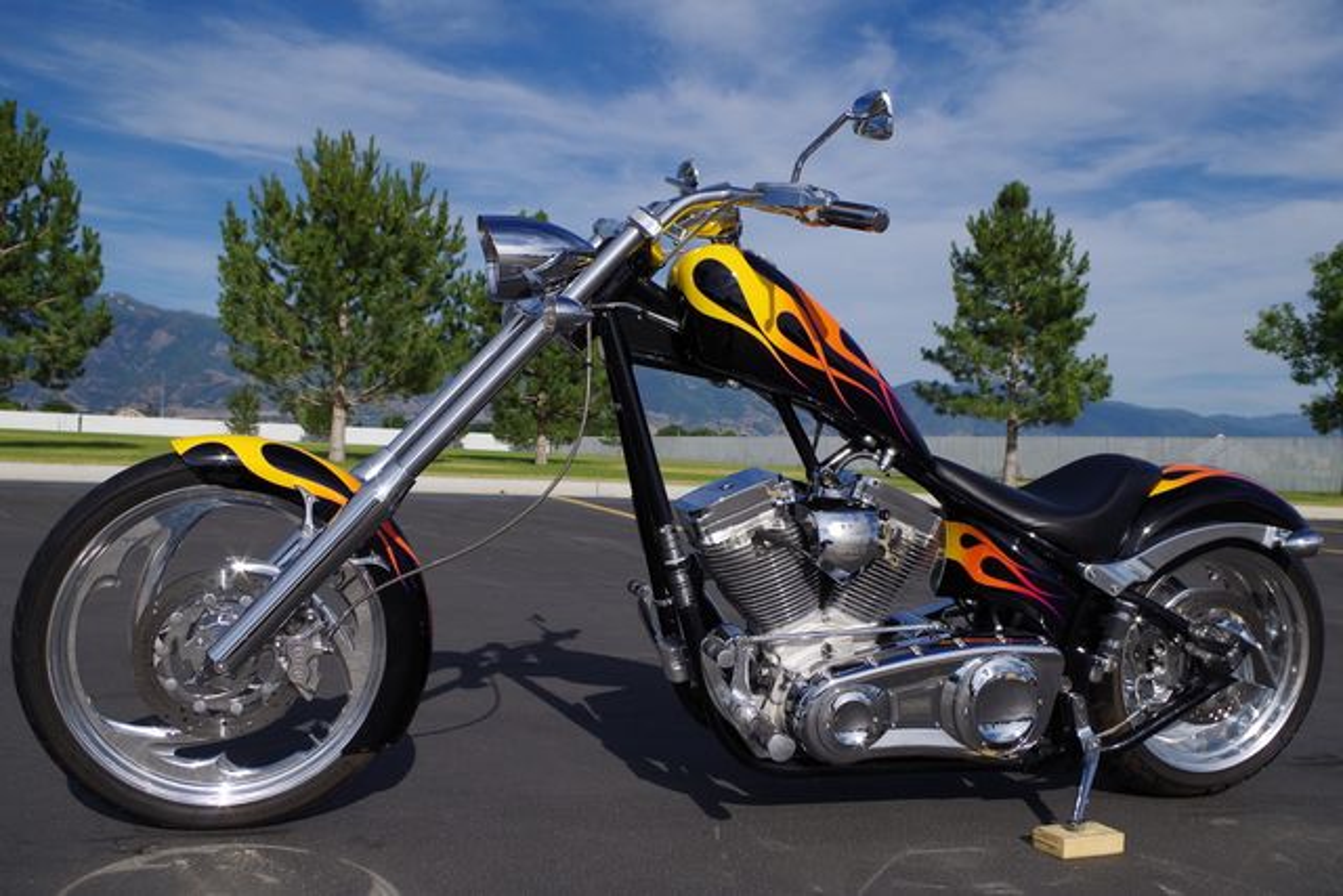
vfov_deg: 38.9
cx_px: 672
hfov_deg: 55.8
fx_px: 1269
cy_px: 448
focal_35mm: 34
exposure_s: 1/400
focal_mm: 23.13
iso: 100
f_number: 8
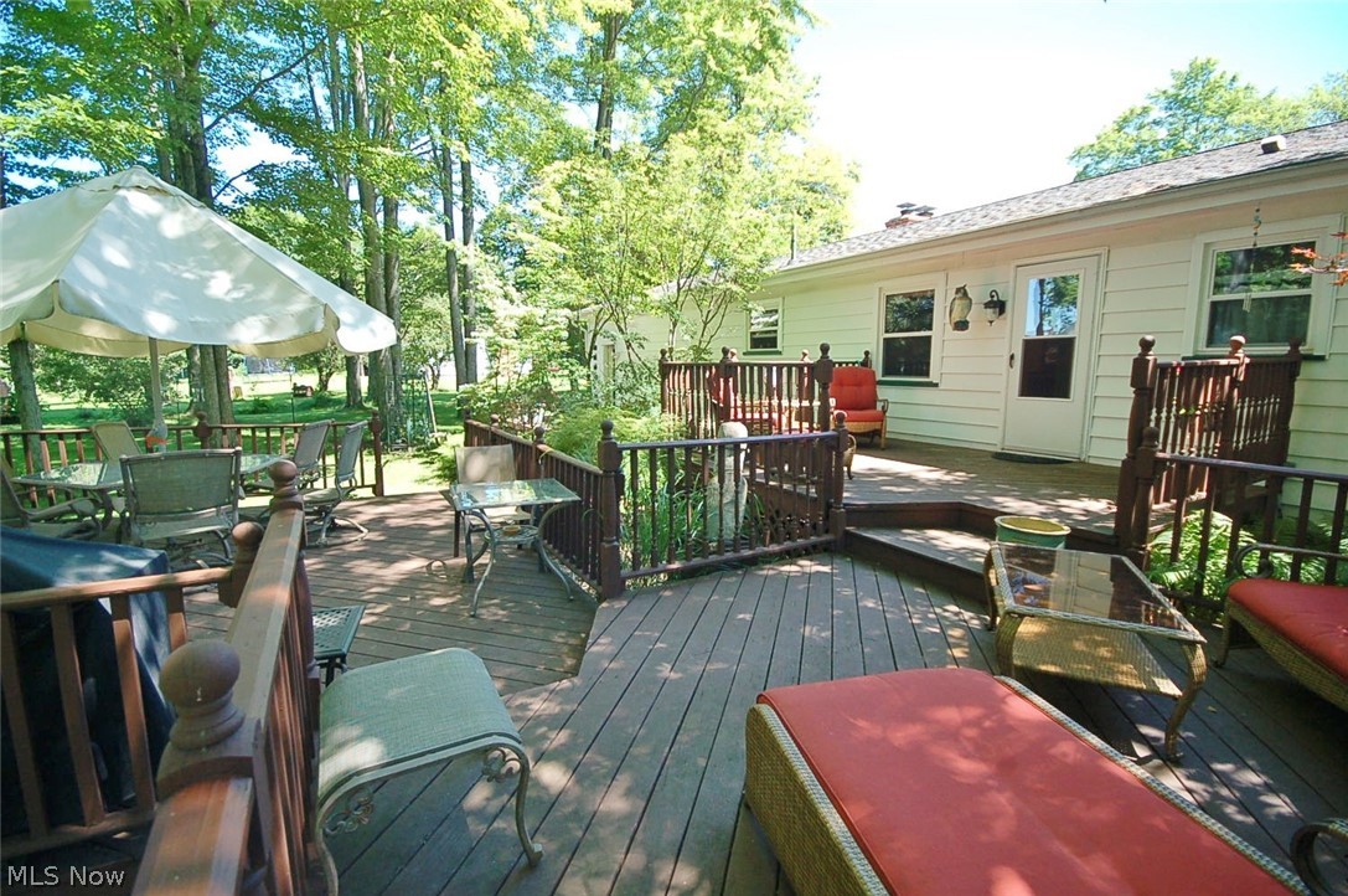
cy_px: 448
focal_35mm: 15
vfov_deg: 77.2
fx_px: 561
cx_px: 674
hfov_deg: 100.5
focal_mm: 10
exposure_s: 1/125
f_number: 5.6
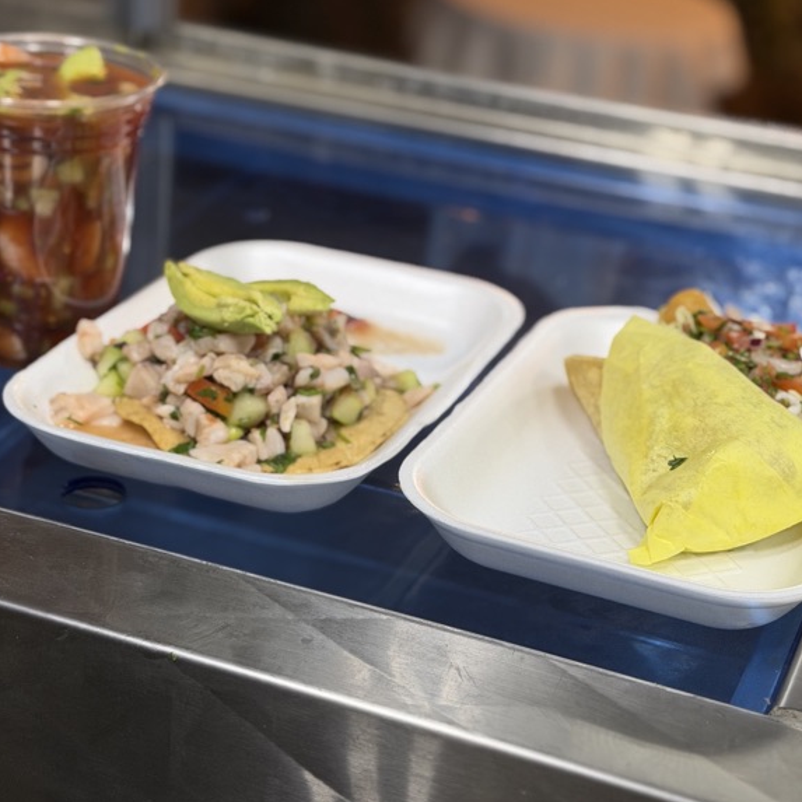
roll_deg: -7.0
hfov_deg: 23.4
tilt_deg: -22.3
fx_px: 1940
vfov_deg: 23.3
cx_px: 423
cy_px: 266
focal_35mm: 74
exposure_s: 1/60
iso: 125
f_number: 1.78
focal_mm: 6.76
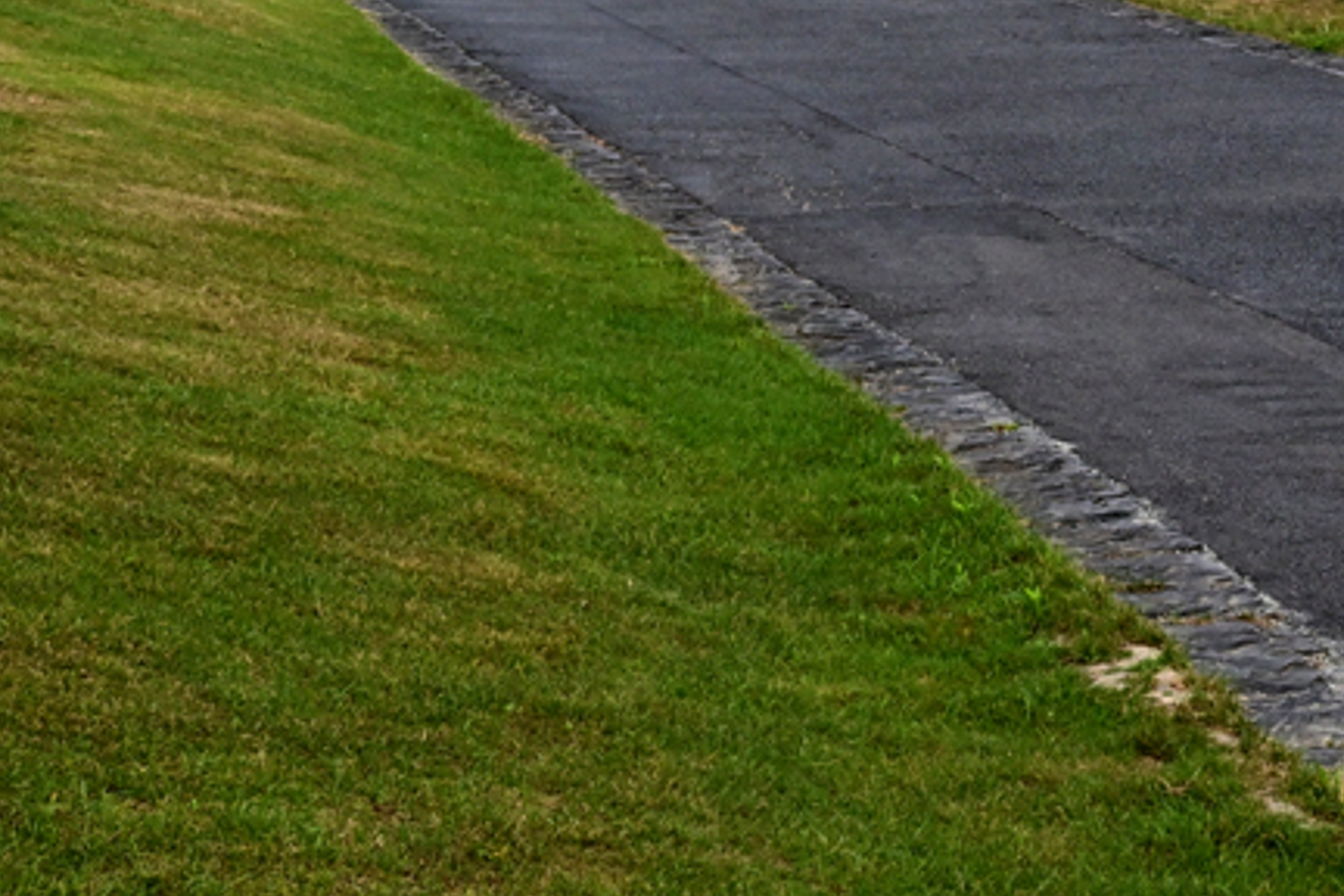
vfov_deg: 11.8
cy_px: -90
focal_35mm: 114
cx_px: 1080
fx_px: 4256
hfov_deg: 17.8
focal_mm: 41
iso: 800
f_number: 22
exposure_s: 1/100
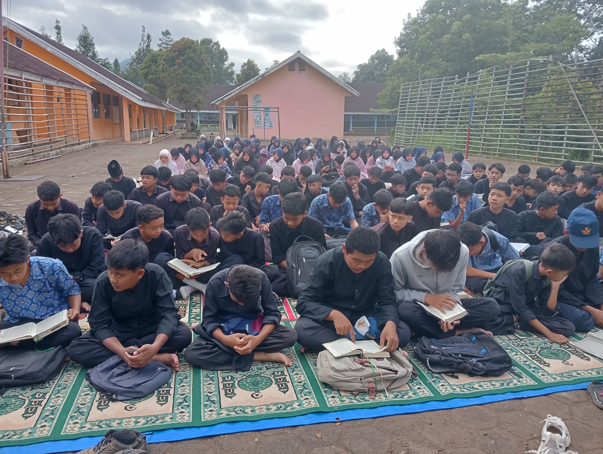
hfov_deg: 63.4
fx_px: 488
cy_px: 227
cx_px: 302
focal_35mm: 28
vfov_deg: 49.9
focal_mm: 3.98
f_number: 1.8
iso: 101
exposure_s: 1/1634
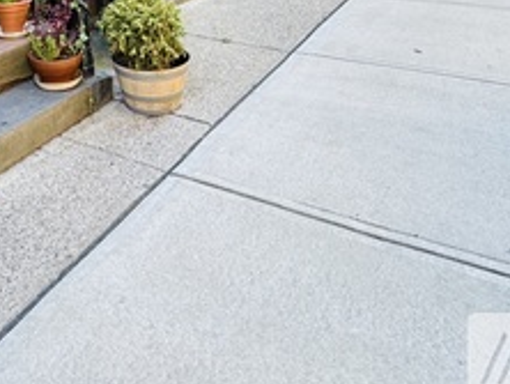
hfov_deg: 41.9
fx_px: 619
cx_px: 72
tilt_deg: +2.8
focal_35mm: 42
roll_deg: +2.3
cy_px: -170
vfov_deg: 26.4
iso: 100
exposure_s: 1/99
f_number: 2.2
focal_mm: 2.22
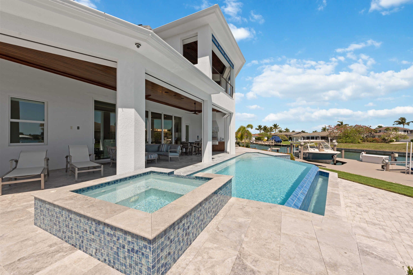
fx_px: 161
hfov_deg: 104.2
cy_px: 138
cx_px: 206
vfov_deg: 81.3
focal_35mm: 14
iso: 100
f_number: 9
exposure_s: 1/250
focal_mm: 14
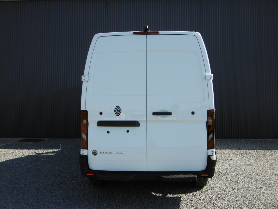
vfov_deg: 37.7
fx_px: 305
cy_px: 104
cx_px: 139
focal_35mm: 38
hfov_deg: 49.0
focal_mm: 6.8
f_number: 3.7
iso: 100
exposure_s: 1/640
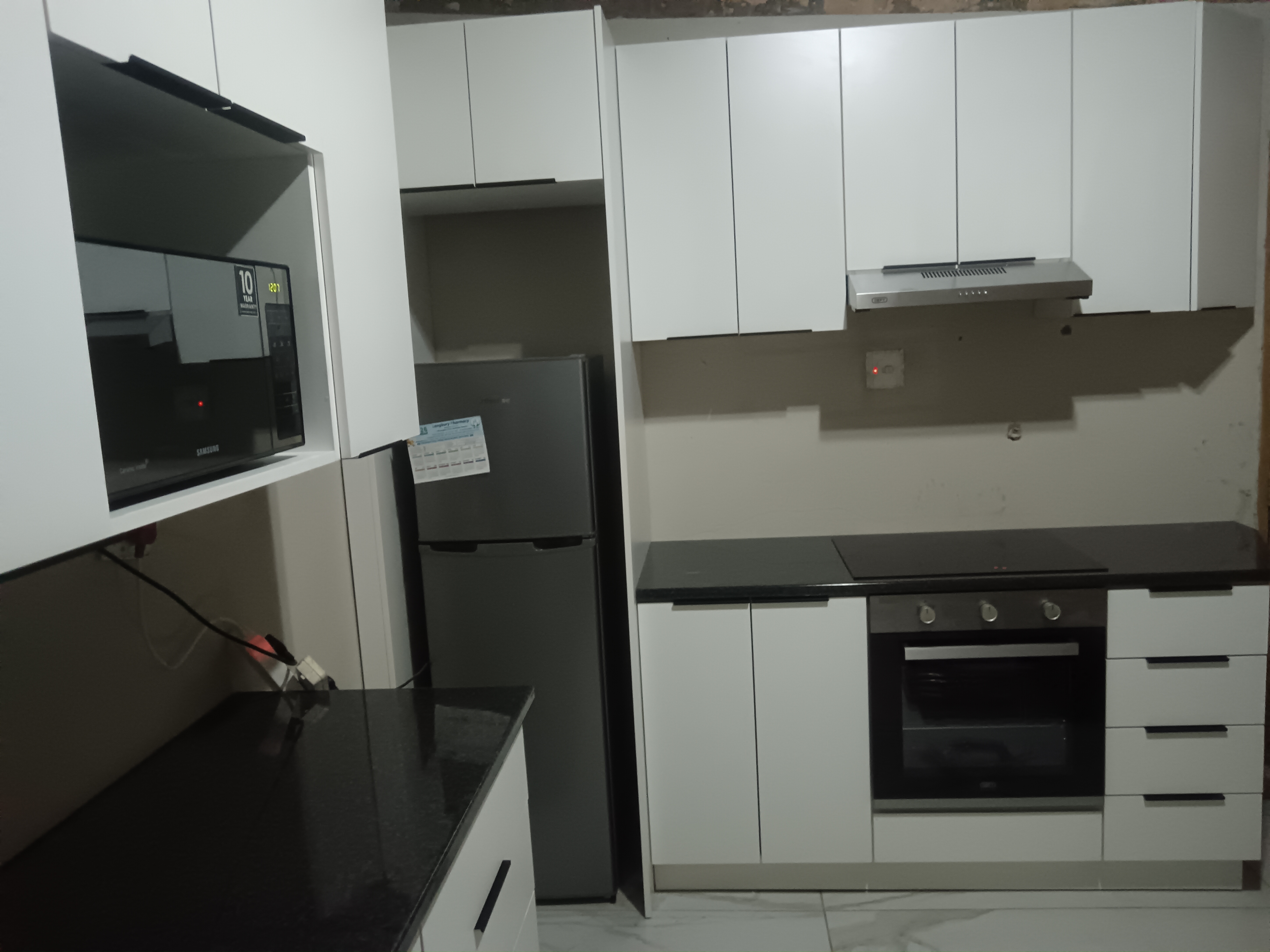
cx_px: 635
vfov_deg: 51.4
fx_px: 991
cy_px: 476
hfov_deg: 65.3
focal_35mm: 27
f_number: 1.9
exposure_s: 1/16.7
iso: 5816
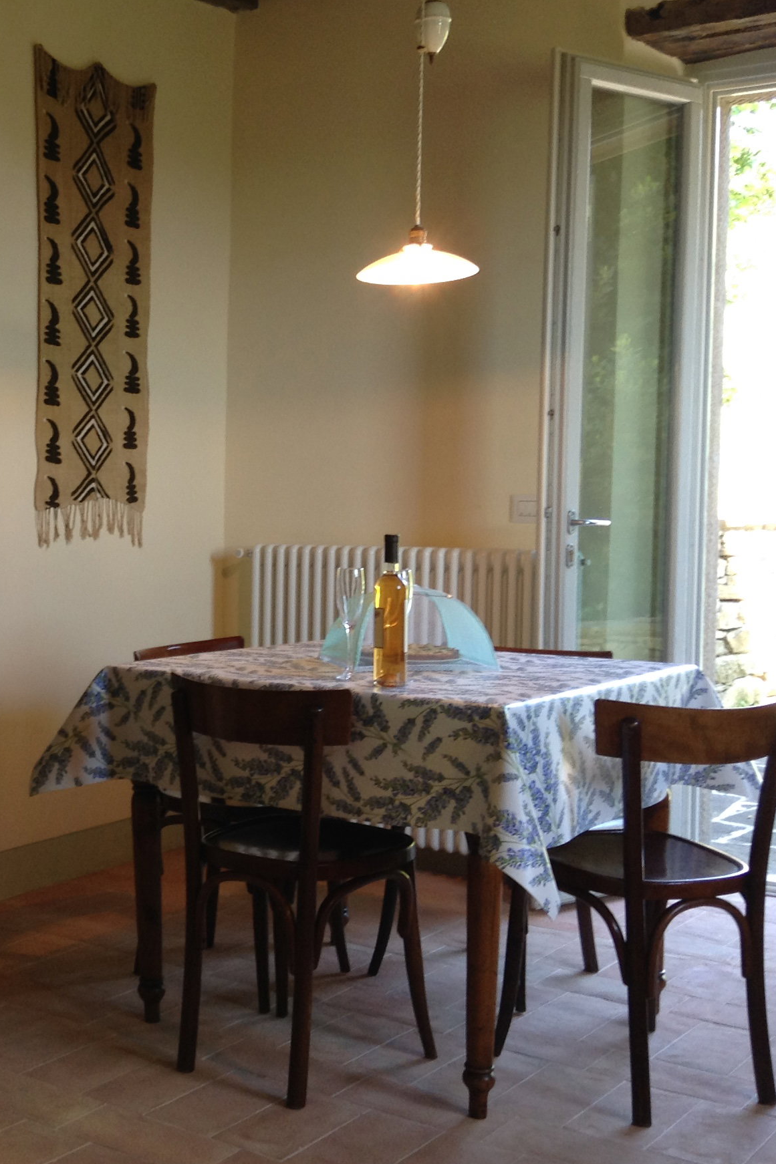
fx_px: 1649
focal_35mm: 51
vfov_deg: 38.9
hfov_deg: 25.8
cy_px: 559
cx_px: 100
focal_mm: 3.3
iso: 32
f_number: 2.4
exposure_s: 1/25
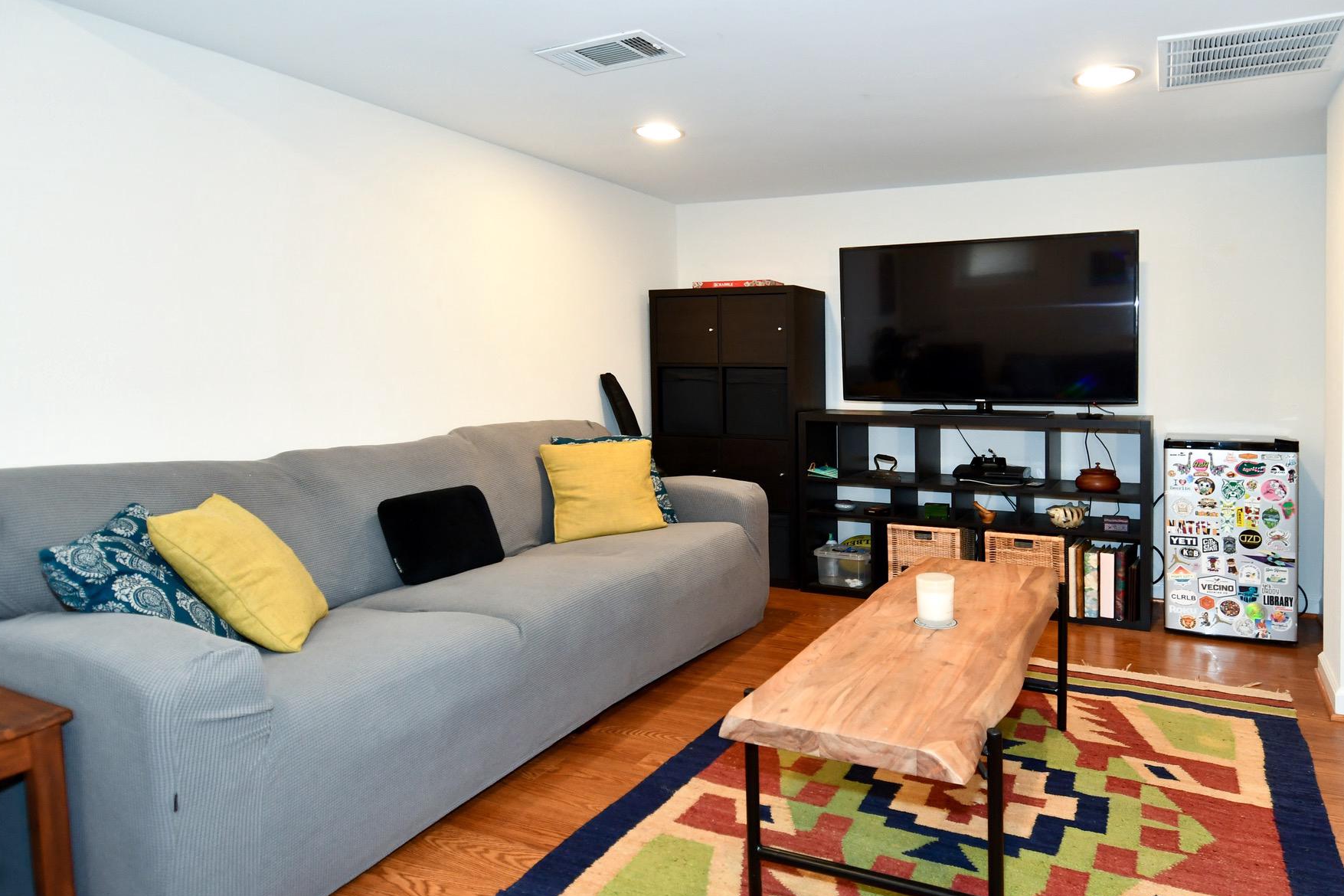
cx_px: 741
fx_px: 784
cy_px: 509
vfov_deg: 59.3
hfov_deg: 81.0
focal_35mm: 21
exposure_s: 1/60
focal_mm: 12
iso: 900
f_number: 4
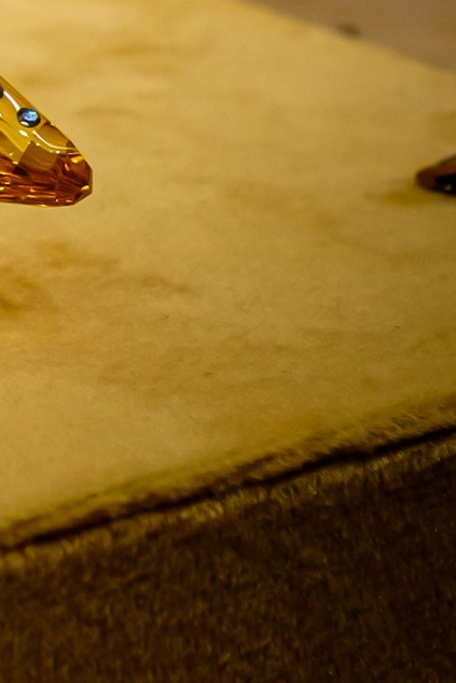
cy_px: -553
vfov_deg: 9.3
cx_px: -821
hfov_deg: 6.1
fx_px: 4025
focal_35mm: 212
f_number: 5.6
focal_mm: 23
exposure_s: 1/180
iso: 200
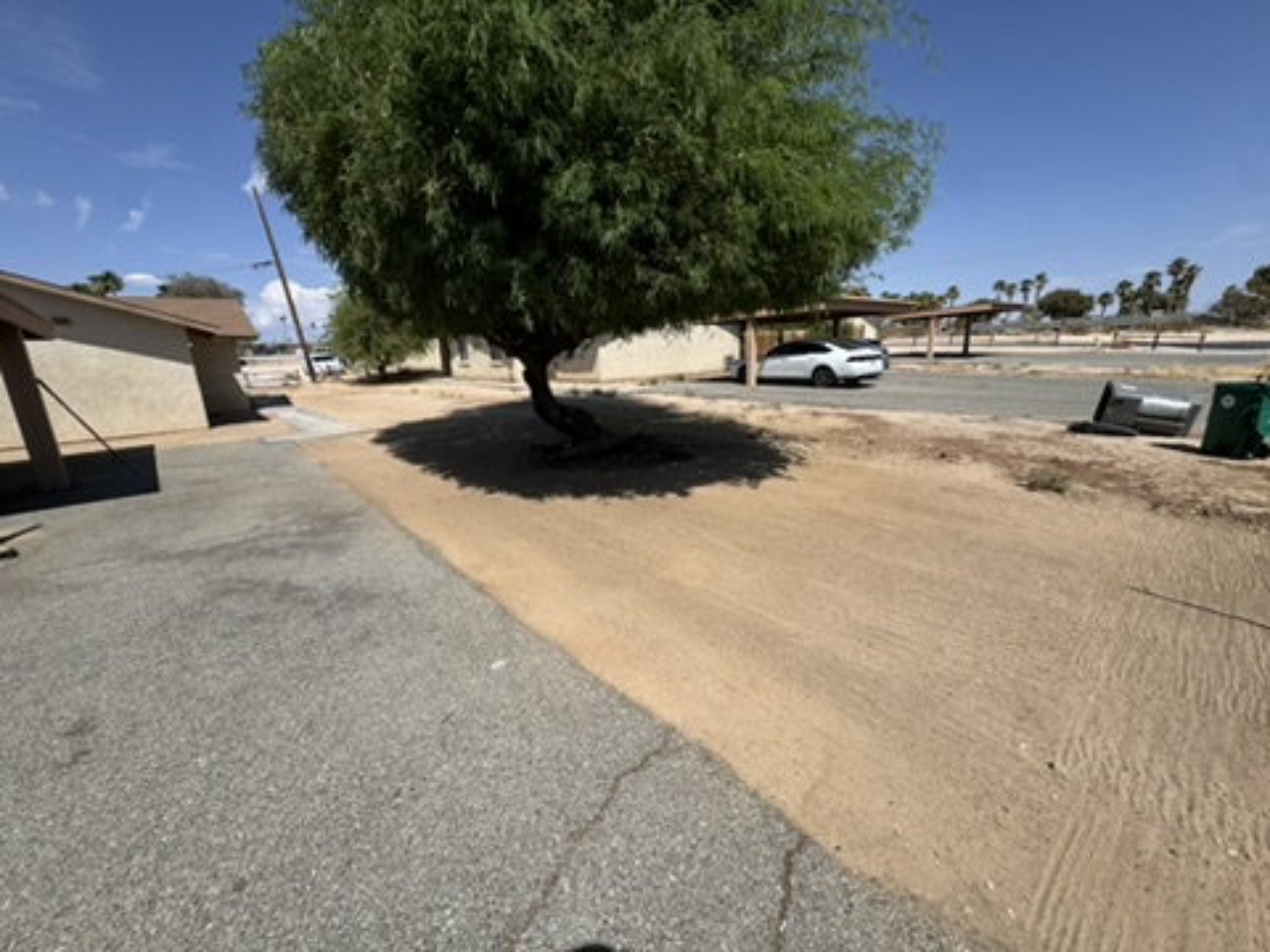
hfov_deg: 102.1
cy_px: 476
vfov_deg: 85.7
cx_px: 635
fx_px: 514
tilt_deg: -14.1
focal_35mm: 14
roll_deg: +1.6
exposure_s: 1/2985
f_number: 2.2
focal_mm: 2.22
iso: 50
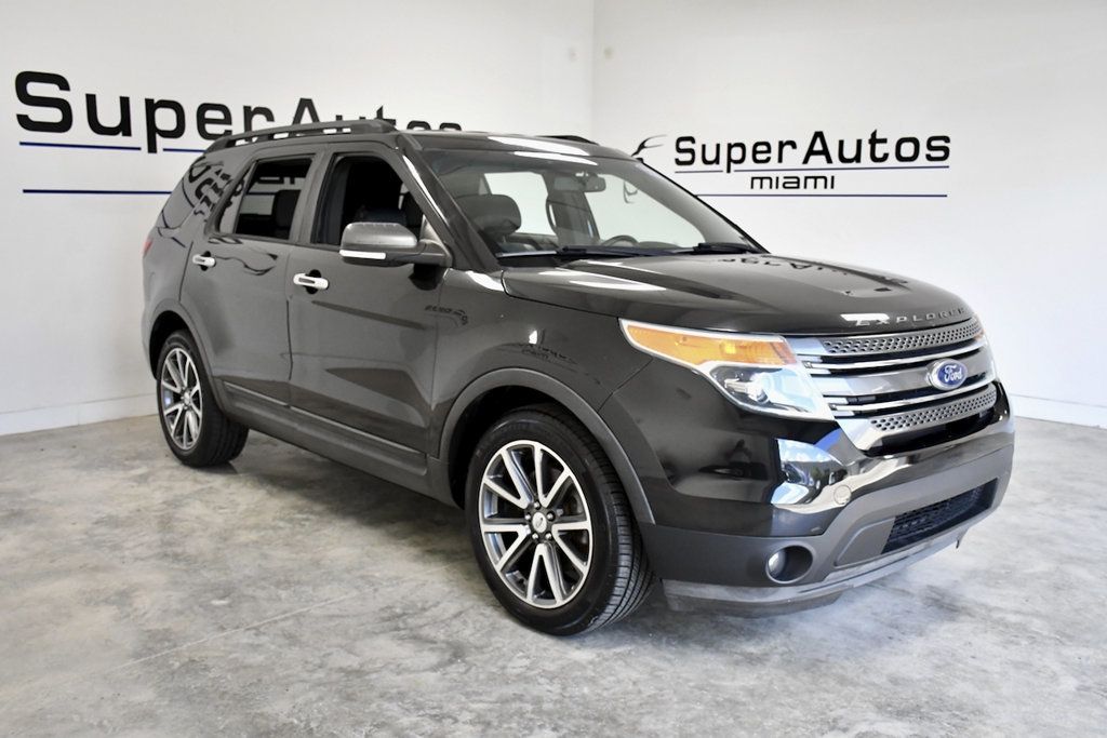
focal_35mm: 33
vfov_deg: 40.0
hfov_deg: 57.2
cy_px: 369
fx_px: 1015
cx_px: 554
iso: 2500
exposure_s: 1/800
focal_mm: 22
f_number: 4.5
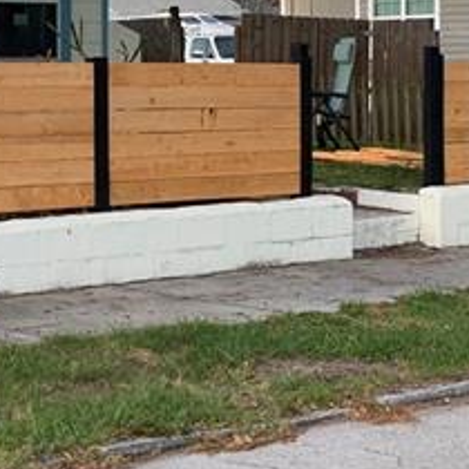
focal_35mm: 112
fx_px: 1717
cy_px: 63
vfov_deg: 15.4
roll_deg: +0.1
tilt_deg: -0.7
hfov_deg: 15.5
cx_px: 112
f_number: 1.8
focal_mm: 4.25
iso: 25
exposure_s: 1/175
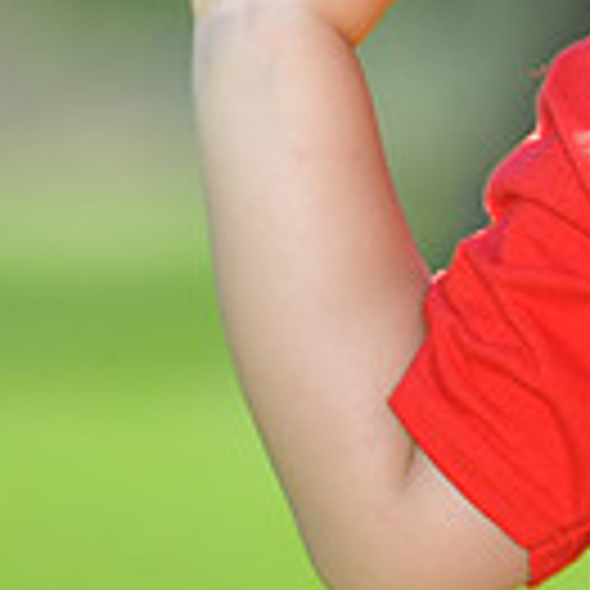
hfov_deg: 2.3
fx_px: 14462
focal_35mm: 750
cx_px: 883
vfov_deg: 2.3
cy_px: -225
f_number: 4.5
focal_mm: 200
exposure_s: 1/500
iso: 200
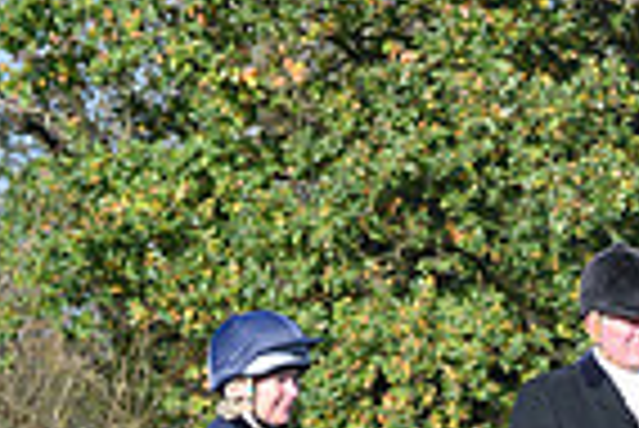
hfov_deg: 5.1
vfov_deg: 3.4
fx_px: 7107
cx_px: 1062
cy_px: 703
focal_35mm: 400
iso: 1000
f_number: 4.5
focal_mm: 98
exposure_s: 1/2500
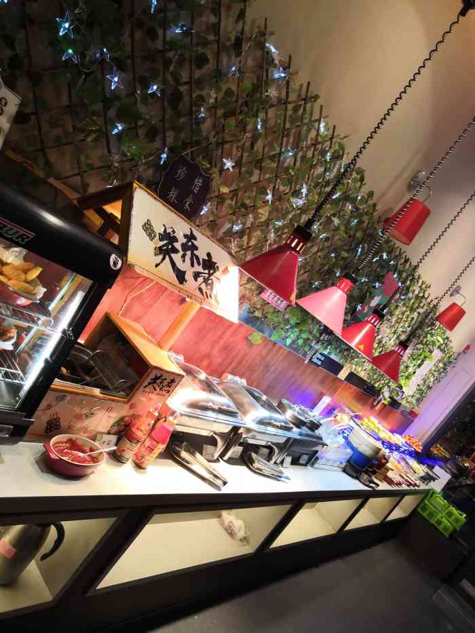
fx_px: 494
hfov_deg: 51.4
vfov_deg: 65.3
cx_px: 238
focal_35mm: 27
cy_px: 316
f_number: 1.8
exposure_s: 1/50
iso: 160
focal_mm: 3.95
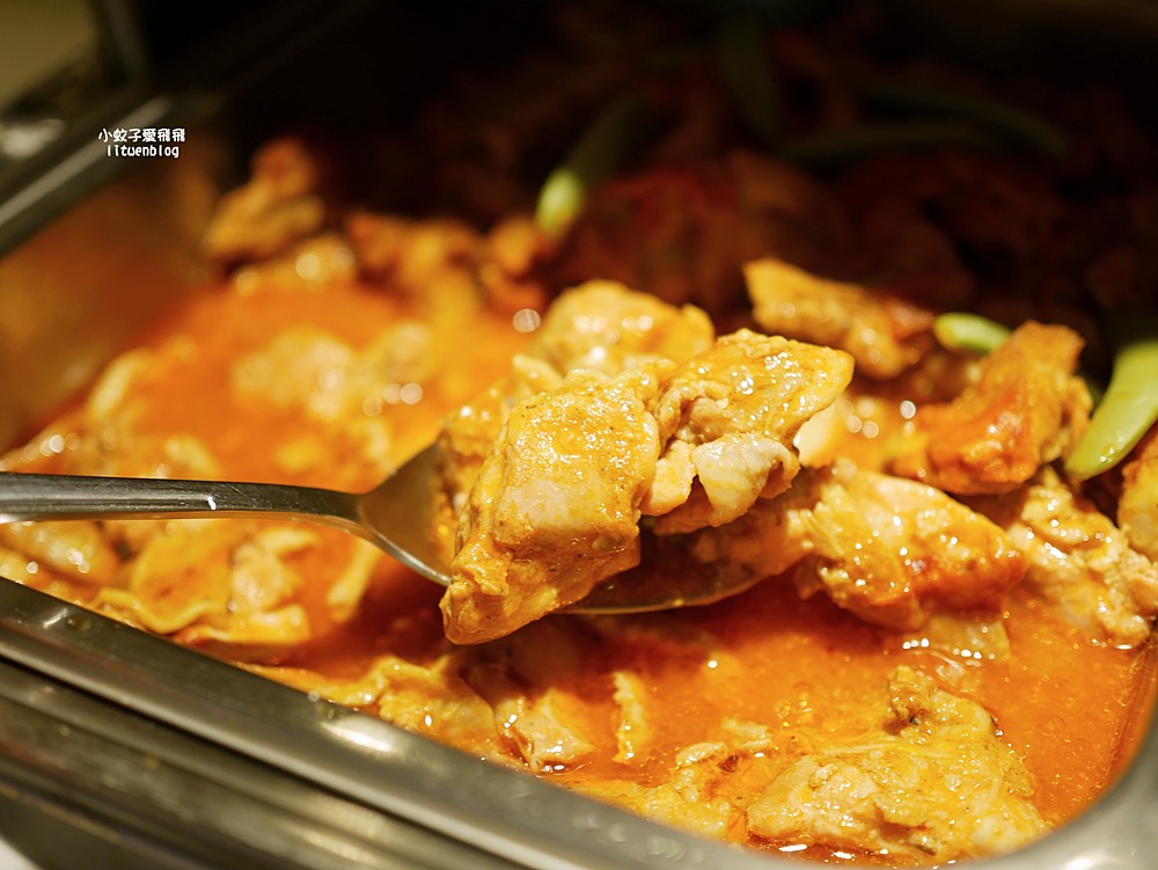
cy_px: 435
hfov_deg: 38.2
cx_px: 579
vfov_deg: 29.1
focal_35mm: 50
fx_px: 1673
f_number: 1.8
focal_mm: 25
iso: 200
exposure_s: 1/60
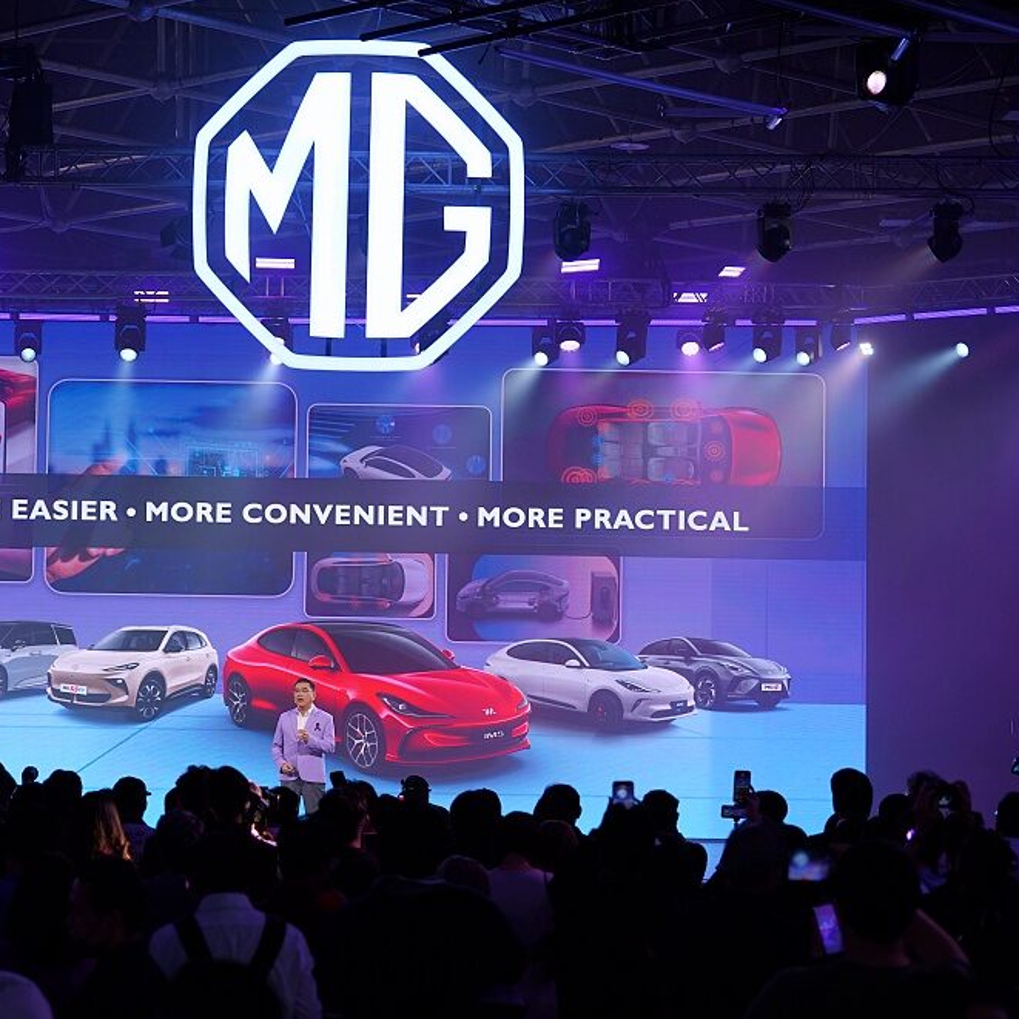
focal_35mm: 90
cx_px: 339
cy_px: 510
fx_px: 2997
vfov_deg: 19.3
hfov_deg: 19.2
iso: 400
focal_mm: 70
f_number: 3.5
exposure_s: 1/200
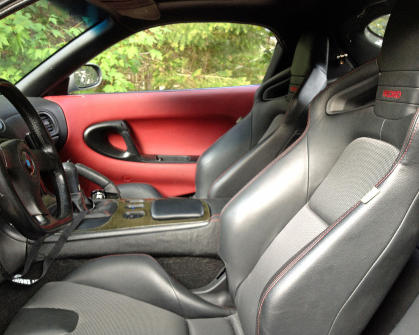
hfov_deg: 49.1
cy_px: 165
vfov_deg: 40.1
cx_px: 211
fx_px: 459
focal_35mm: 37
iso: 100
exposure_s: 1/20
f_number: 2.4
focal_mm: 4.3
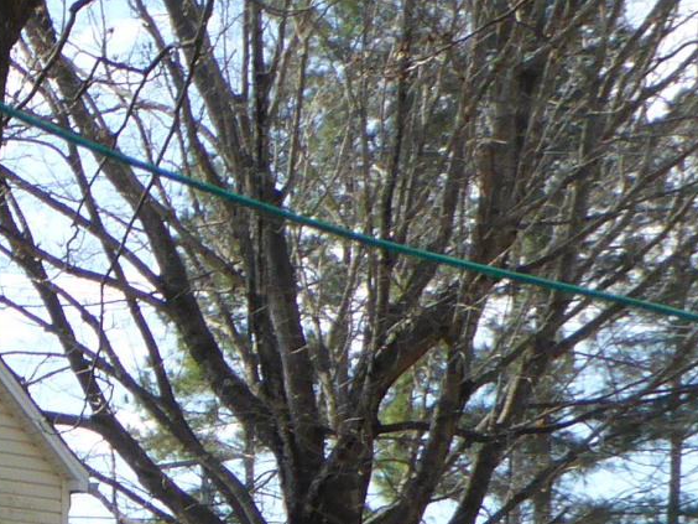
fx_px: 3327
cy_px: 896
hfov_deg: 10.7
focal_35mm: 165
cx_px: -816
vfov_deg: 8.7
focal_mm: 5.4
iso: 100
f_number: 3.5
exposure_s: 1/500
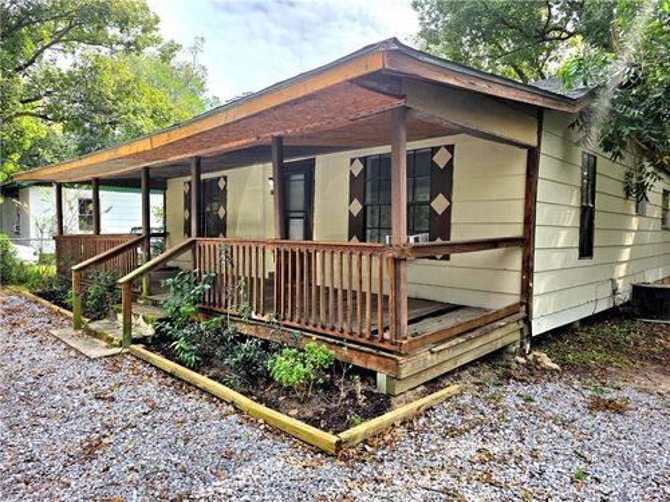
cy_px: 251
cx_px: 335
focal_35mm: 23
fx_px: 445
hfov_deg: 73.9
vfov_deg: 58.9
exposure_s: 1/5000
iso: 80
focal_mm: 6.25
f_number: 1.7
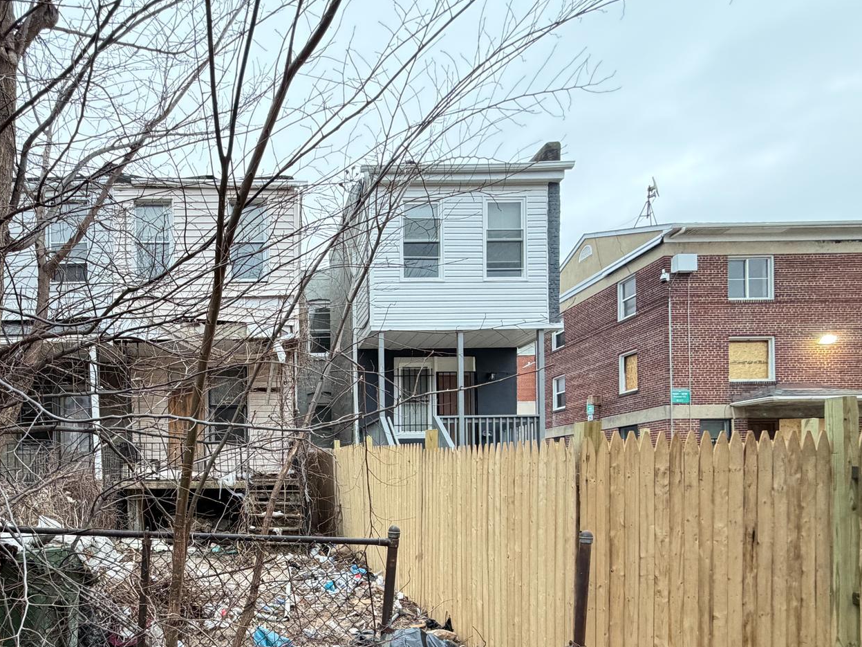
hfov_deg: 70.3
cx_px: 245
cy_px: 485
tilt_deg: +0.1
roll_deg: +0.2
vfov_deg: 56.0
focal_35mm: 23
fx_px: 573
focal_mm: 2.22
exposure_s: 1/60
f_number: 2.2
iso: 320
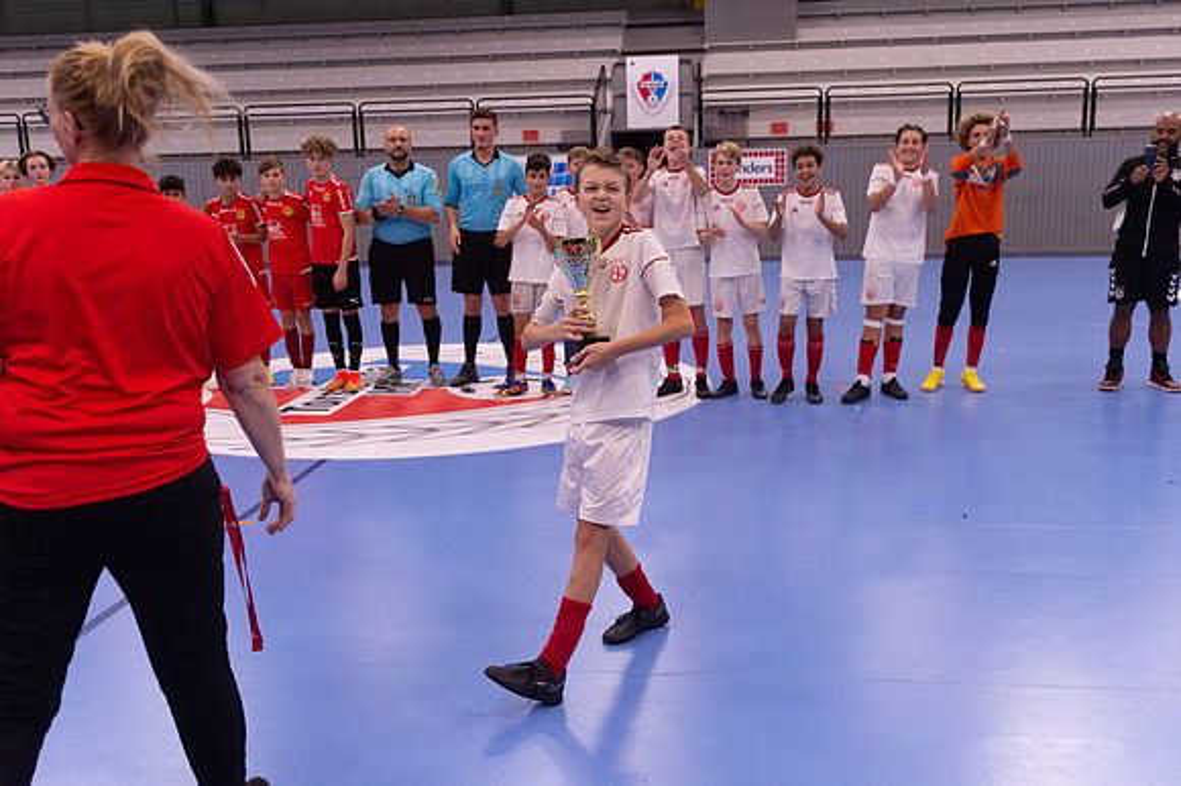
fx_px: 1147
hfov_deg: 54.5
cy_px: 393
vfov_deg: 37.8
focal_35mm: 35
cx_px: 590
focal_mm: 35
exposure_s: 1/320
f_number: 3.2
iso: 2000
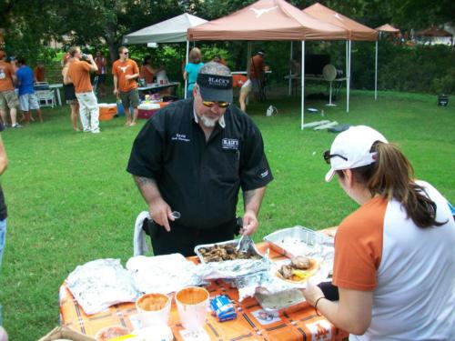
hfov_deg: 56.8
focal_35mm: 32
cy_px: 170
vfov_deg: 44.2
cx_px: 228
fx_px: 421
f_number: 2.8
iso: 64
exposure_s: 1/125
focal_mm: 5.7
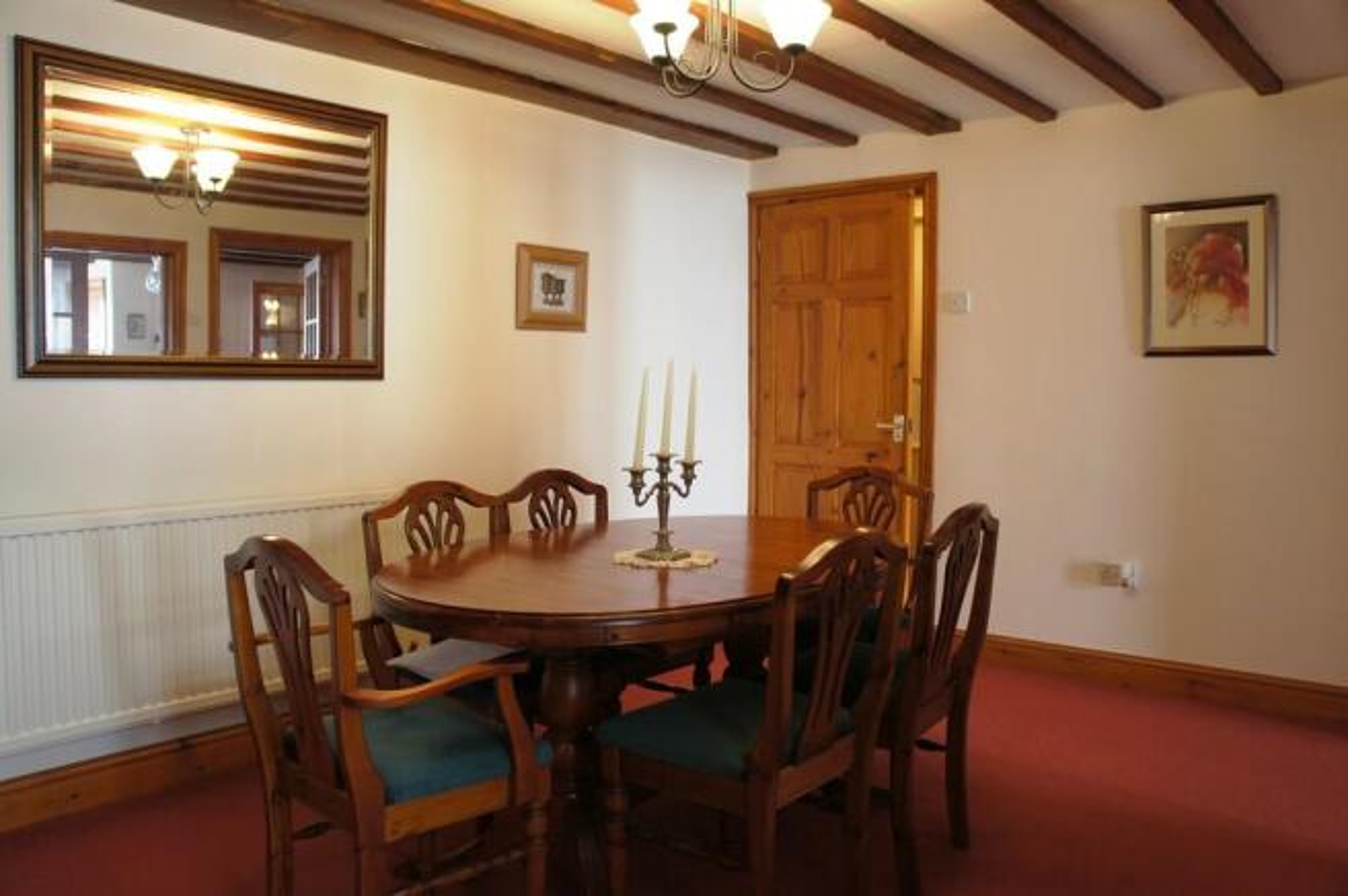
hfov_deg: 67.4
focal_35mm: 27
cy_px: 448
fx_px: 1010
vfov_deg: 47.8
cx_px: 674
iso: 640
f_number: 3.5
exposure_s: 1/30
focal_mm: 18
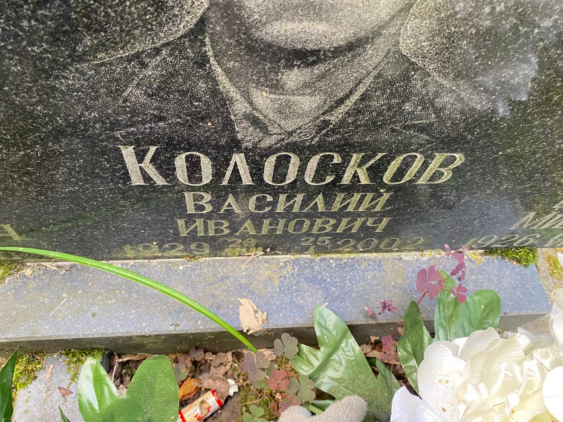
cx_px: 282
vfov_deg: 53.1
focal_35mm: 26
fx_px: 423
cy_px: 211
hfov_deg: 67.3
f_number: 1.8
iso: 200
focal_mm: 4.25
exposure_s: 1/60
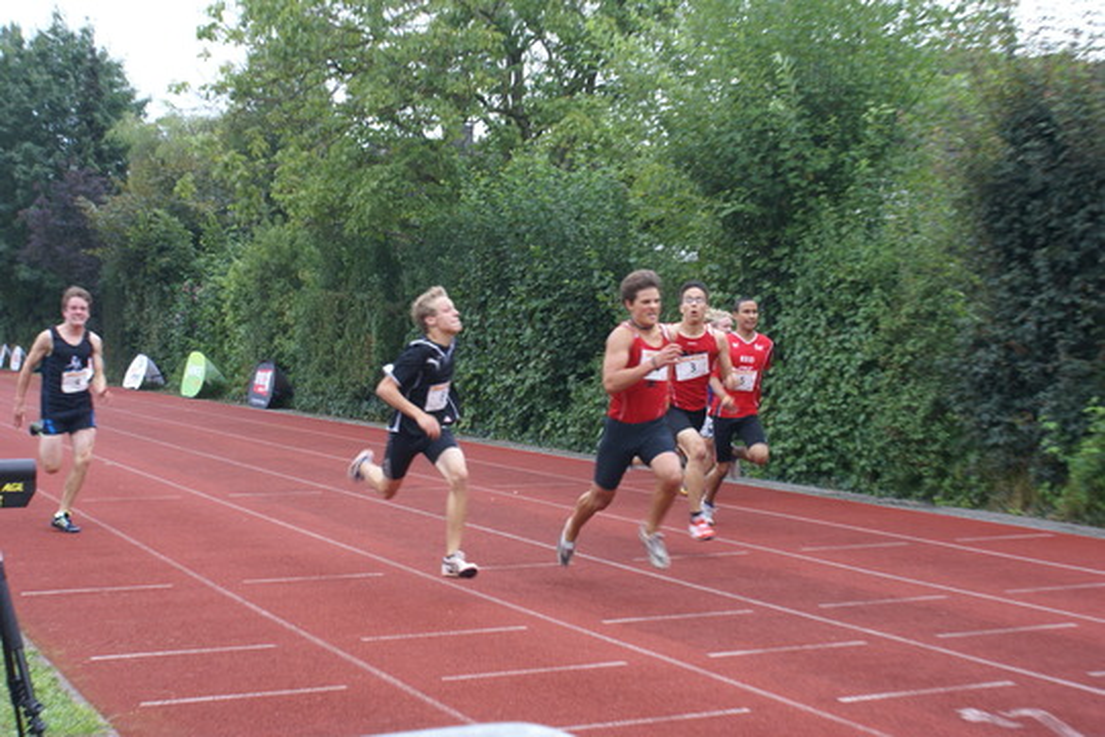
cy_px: 368
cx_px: 552
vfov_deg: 20.2
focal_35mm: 68
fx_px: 2072
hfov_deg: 29.9
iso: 400
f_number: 5.6
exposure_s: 1/160
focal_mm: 45
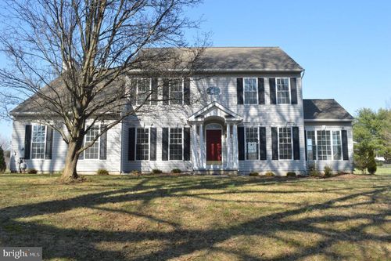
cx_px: 196
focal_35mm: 27
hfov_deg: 67.4
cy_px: 130
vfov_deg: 47.9
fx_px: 293
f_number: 14
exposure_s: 1/400
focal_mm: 18
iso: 1600
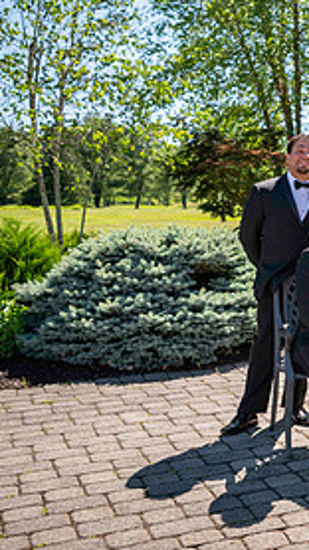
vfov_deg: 35.2
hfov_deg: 17.3
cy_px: 202
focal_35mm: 59
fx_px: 861
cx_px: 525
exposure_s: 1/1600
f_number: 3.2
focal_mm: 27
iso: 100
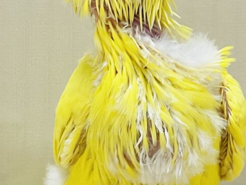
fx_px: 924
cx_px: 126
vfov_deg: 11.4
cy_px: 68
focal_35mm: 130
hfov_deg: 15.2
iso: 64
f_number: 2
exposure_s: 1/99
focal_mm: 6
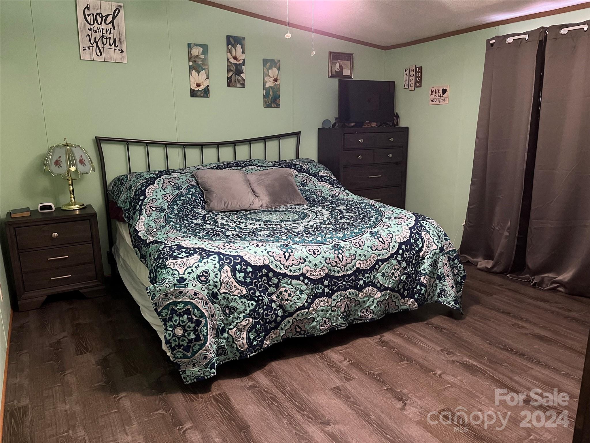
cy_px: 222
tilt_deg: -14.0
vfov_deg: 53.1
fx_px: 443
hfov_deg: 67.3
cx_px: 295
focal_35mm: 26
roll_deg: +1.3
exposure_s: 1/30
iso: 640
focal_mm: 5.1
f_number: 1.6
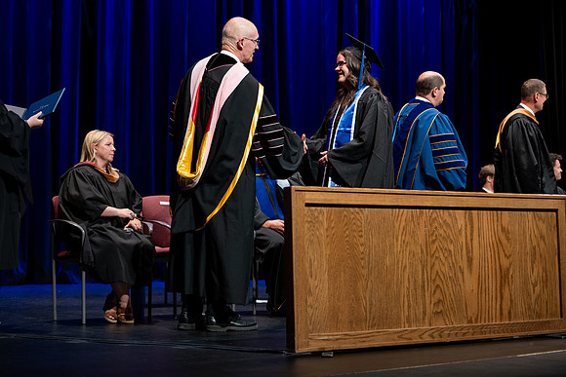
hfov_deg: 28.8
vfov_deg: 19.5
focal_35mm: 70
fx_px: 1101
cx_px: 283
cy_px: 188
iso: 500
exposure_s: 1/250
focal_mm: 70
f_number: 2.8
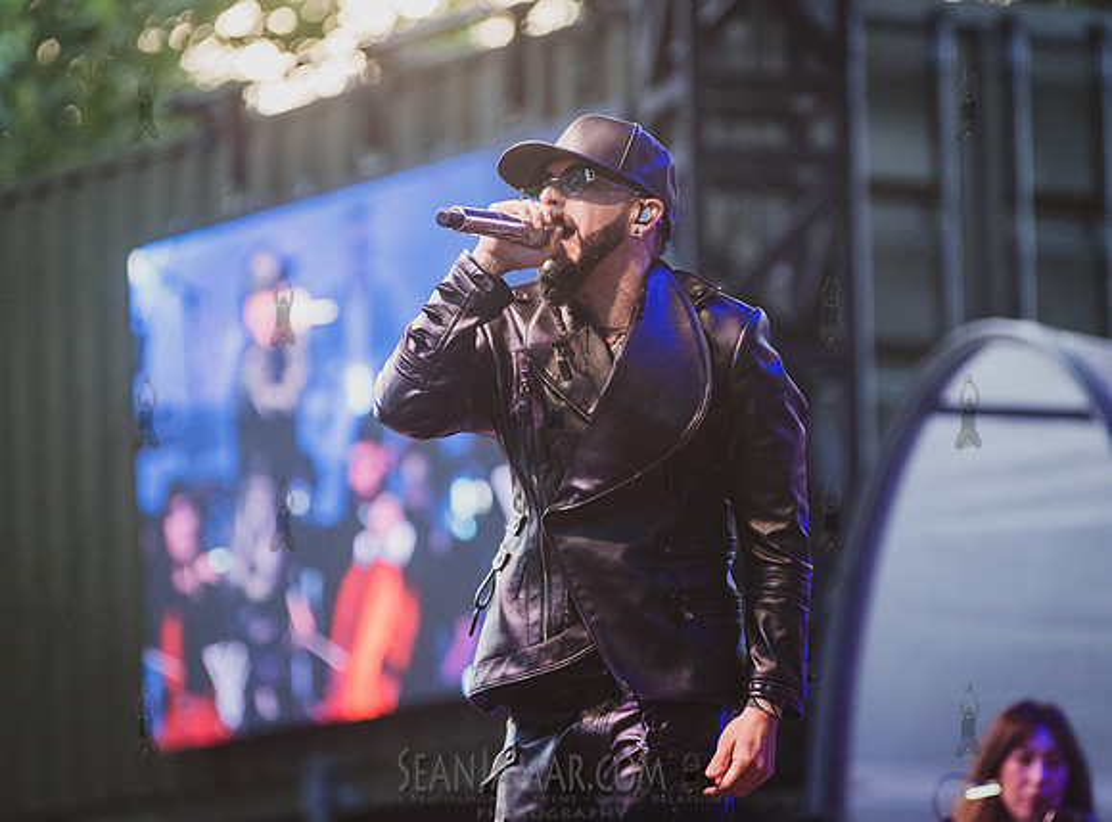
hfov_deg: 9.0
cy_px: 400
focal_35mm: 220
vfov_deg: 6.7
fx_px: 7025
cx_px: 591
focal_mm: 200
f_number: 4
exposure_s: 1/400
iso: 2500
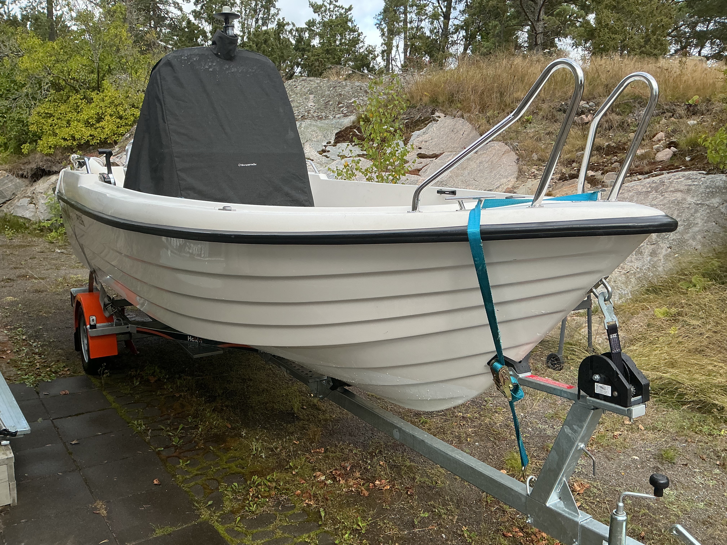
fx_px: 609
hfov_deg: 61.7
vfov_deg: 48.2
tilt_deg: -11.2
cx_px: 364
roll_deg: -0.4
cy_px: 272
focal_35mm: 29
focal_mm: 3
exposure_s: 1/804
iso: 25
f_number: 1.8
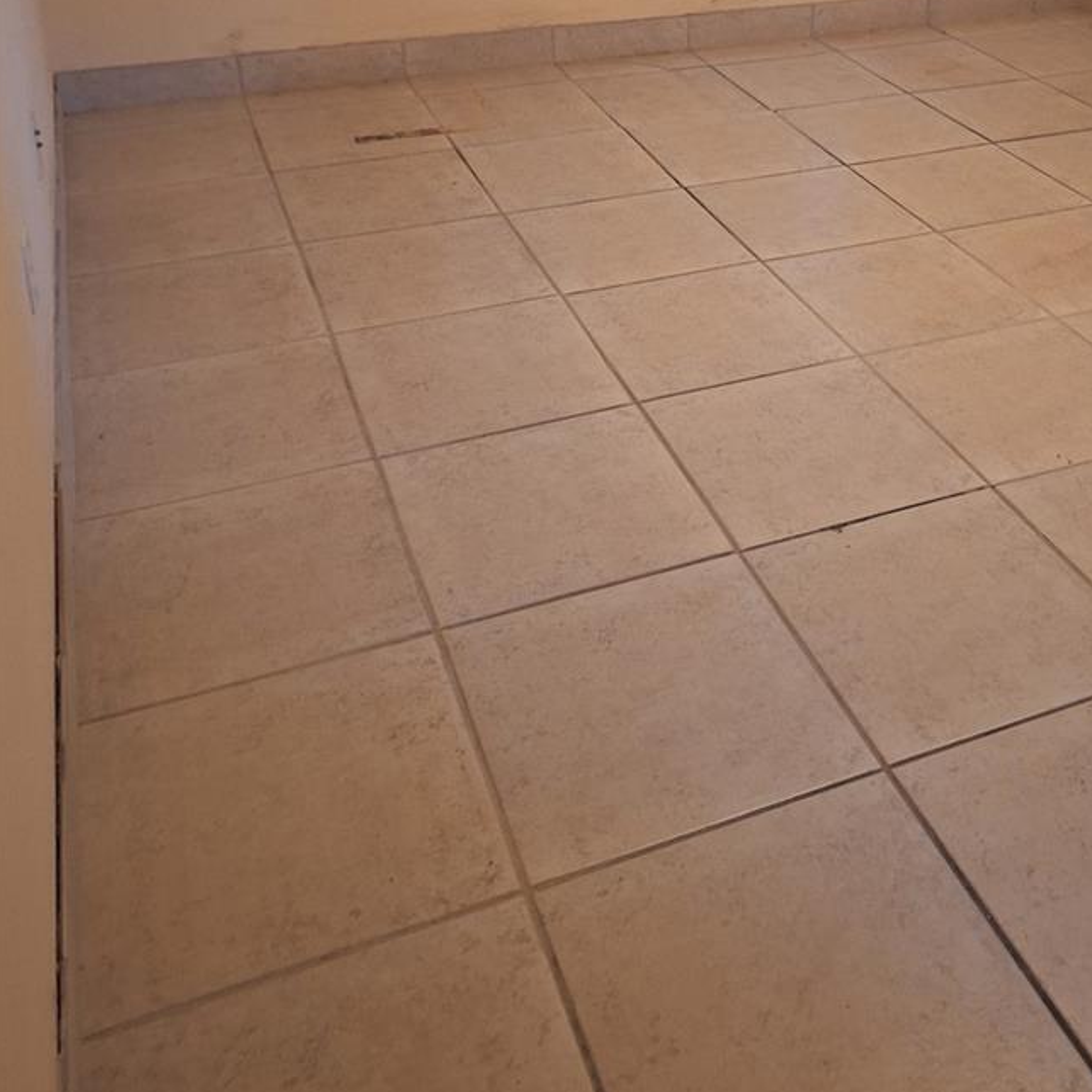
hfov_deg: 43.0
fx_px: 1356
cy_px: 138
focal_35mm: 38
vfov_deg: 40.9
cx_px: 759
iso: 320
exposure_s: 1/24
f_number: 1.8
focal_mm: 5.54
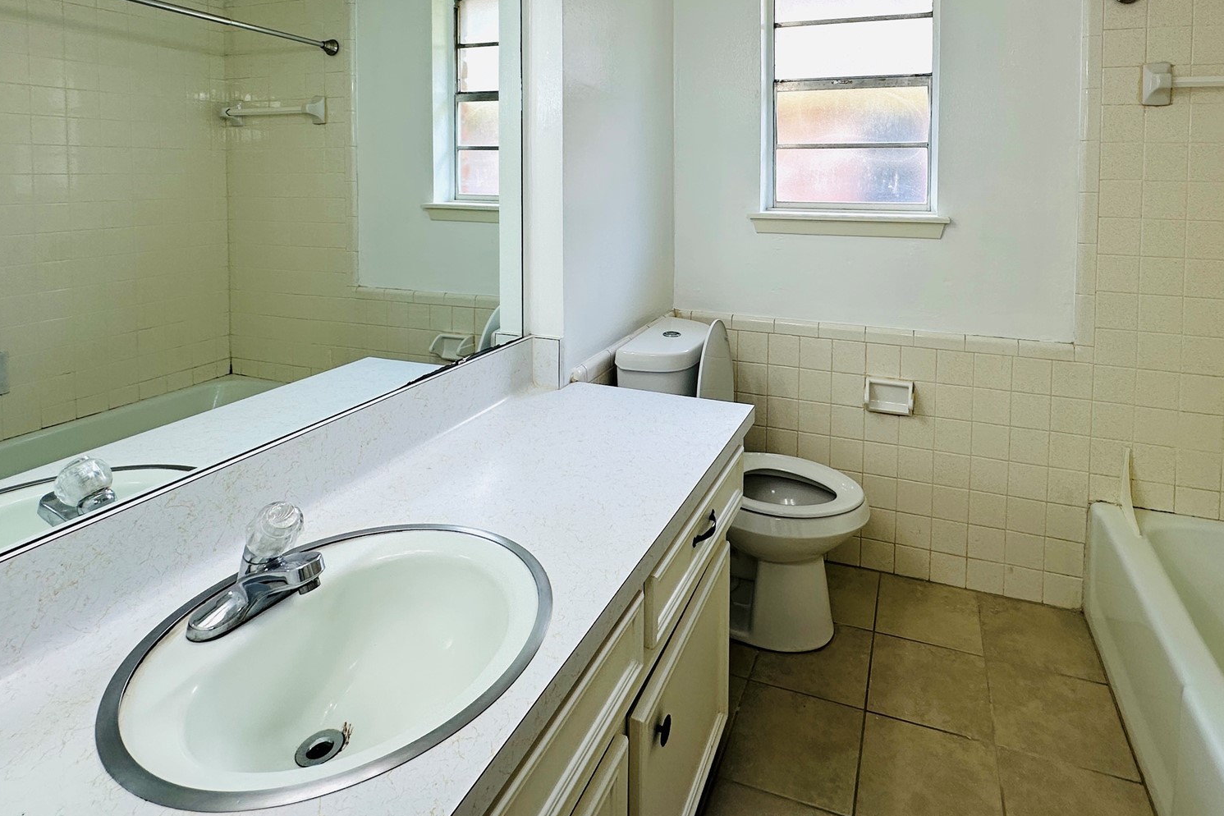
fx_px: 680
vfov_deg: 58.3
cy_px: 190
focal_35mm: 20
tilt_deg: -2.0
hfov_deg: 83.5
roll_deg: -0.7
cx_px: 692
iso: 40
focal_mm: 2.22
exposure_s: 1/190
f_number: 2.2
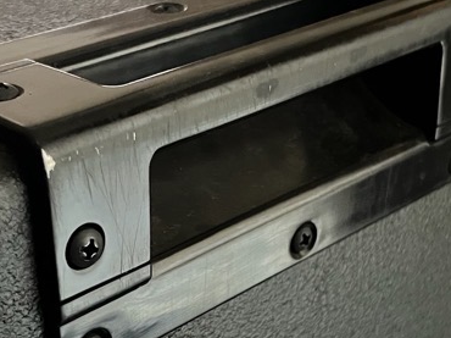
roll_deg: +1.4
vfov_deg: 20.3
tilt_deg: -28.2
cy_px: 225
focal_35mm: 72
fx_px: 937
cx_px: 172
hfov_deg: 27.0
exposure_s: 1/30
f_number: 1.6
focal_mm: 5.1
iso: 1000
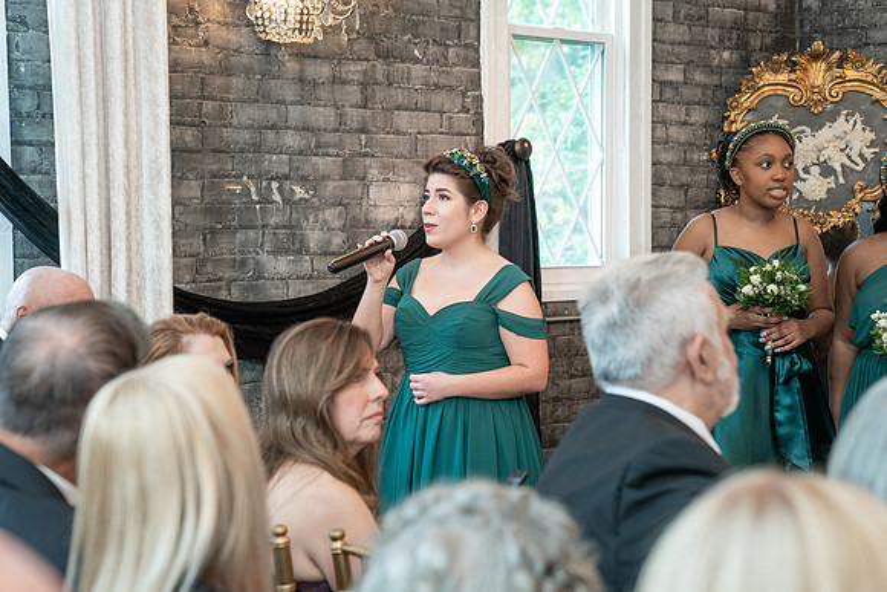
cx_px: 447
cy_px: 288
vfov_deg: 18.4
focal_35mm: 74
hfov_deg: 27.4
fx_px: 1822
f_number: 4
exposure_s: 1/100
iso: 2000
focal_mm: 70
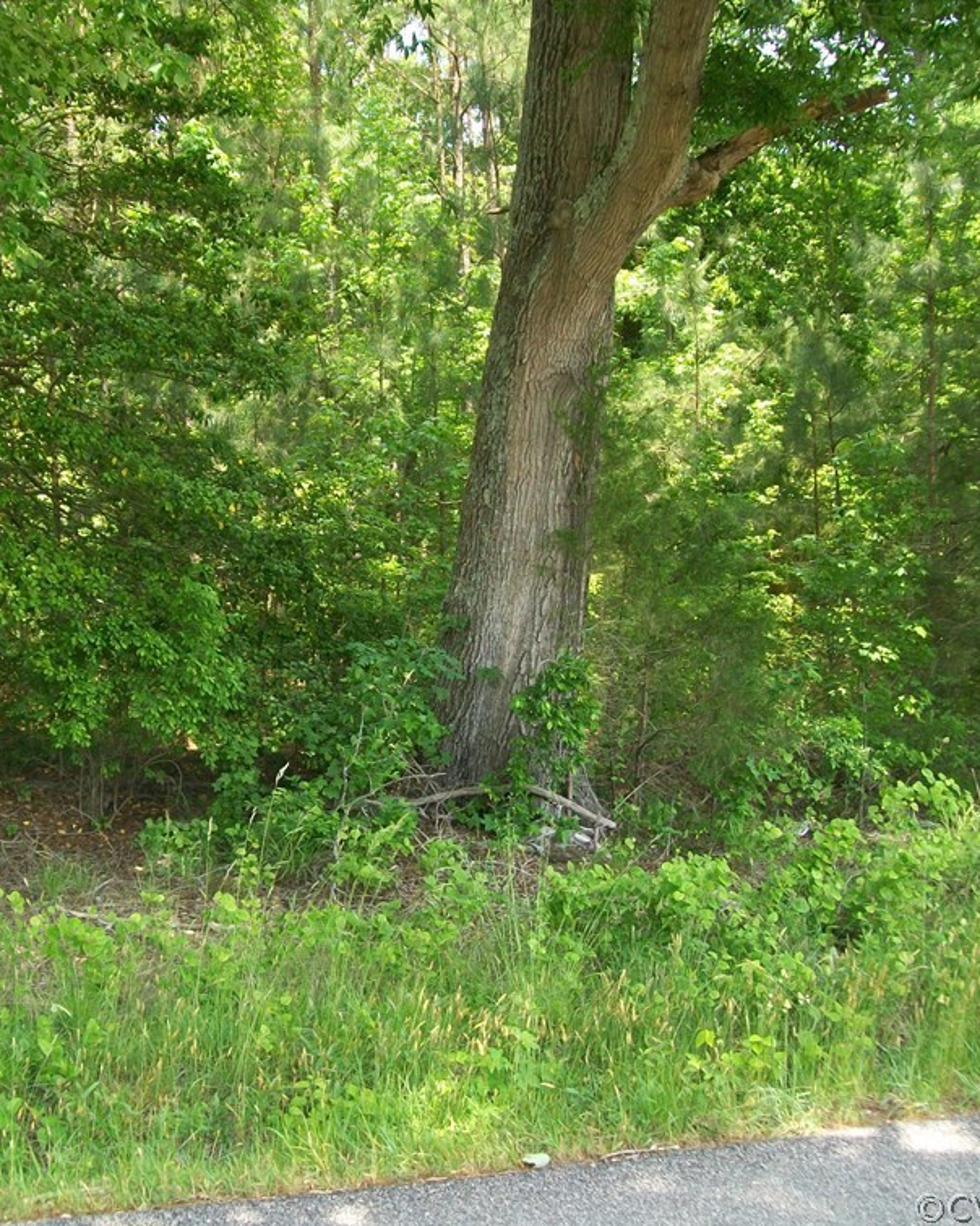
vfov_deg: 41.2
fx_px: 1631
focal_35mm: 45
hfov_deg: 32.9
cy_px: 611
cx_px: 269
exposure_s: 1/100
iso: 64
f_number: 2.7
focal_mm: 6.1
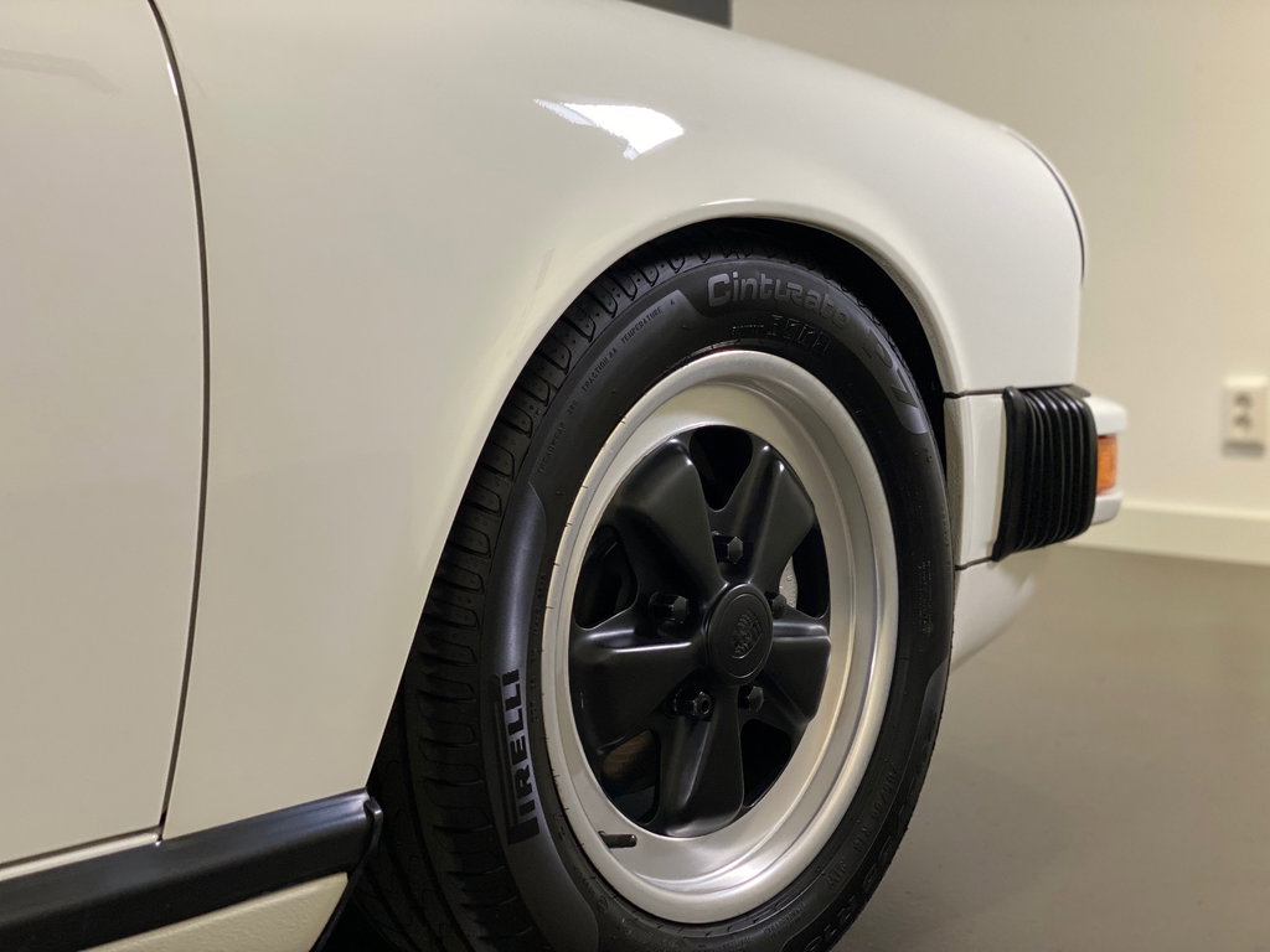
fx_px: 1908
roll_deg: +0.1
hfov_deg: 36.8
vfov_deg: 28.0
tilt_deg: -5.3
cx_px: 635
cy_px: 476
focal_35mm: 52
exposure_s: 1/40
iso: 200
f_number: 2
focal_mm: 6
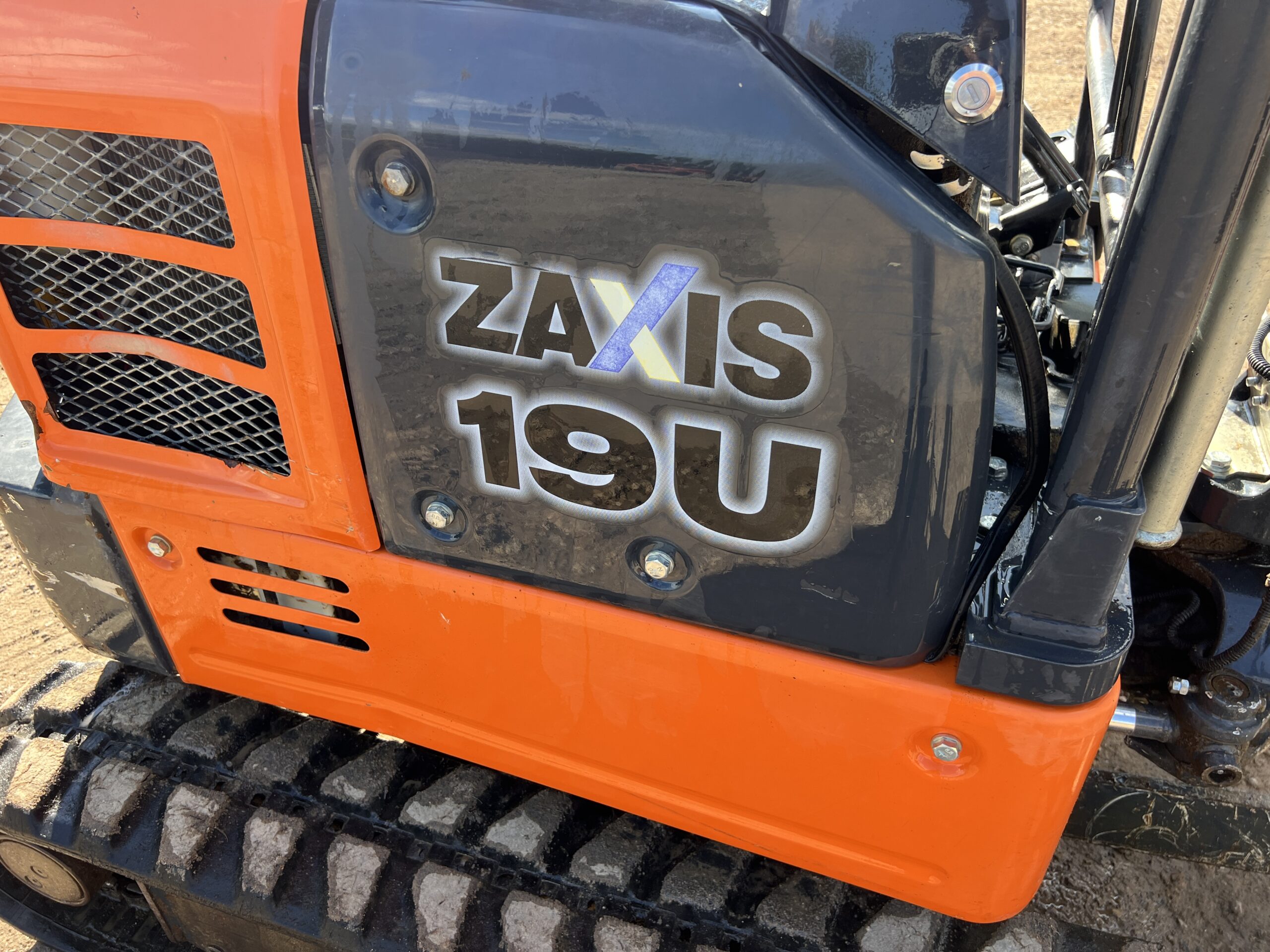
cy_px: 476
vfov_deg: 53.1
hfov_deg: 67.3
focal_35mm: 26
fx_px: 954
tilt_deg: -35.9
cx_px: 635
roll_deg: +0.8
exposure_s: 1/404
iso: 50
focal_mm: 5.7
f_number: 1.5
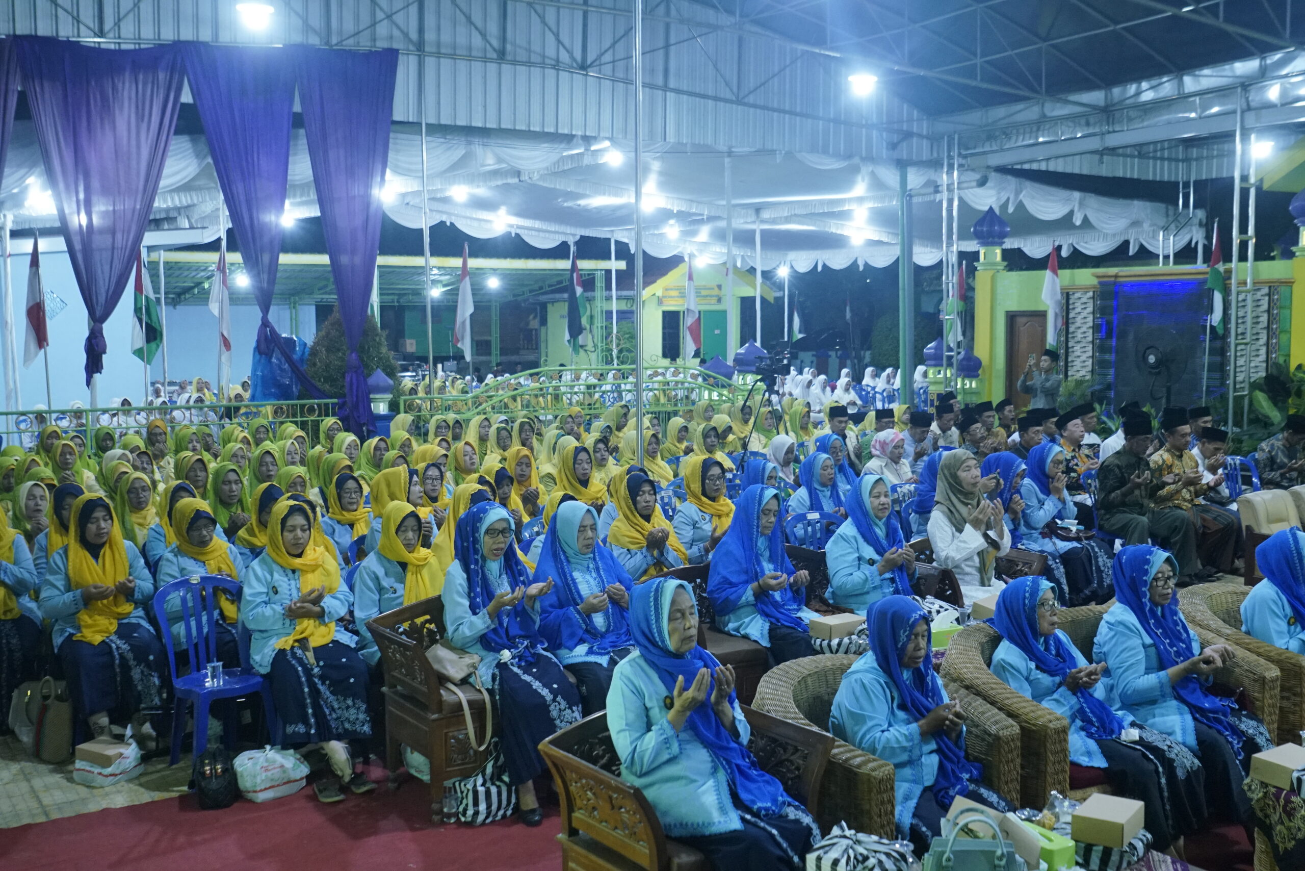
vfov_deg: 36.9
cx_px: 652
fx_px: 1305
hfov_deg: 53.1
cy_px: 436
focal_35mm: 36
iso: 2000
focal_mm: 24
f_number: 4
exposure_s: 1/50
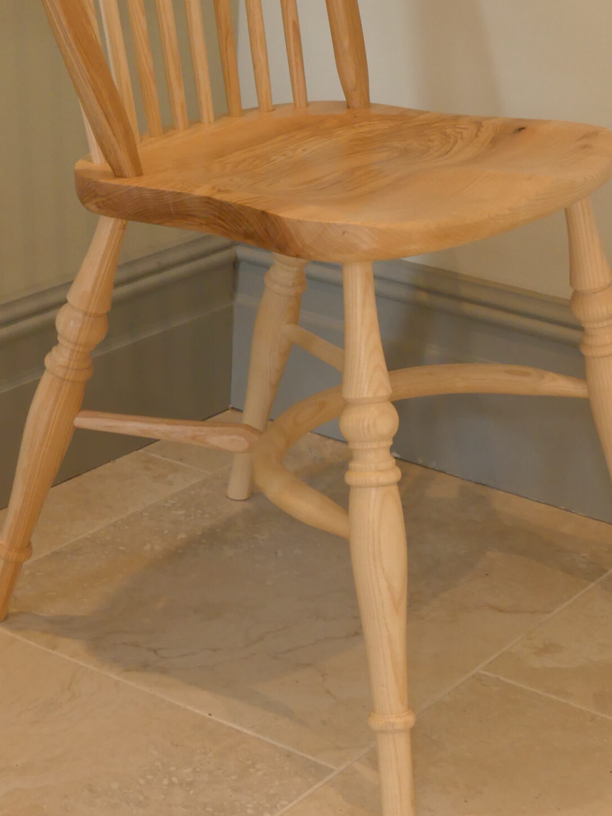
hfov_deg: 17.2
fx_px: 2028
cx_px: 297
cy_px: 202
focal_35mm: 86
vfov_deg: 22.5
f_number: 2.8
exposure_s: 1/80
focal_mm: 8.7
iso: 250
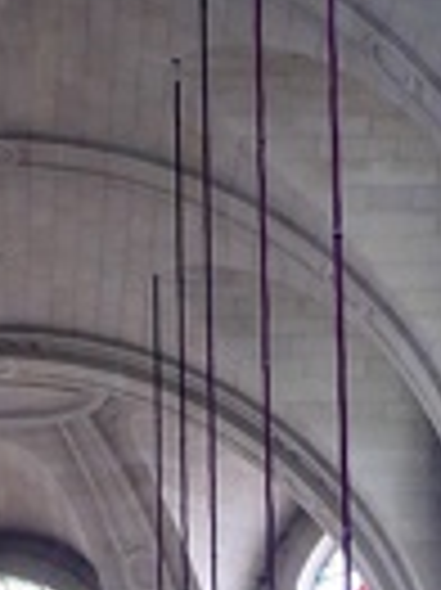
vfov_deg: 8.6
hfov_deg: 6.5
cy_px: 815
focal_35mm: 227
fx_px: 3862
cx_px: 11
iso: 1600
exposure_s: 1/20
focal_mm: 25
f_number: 2.8
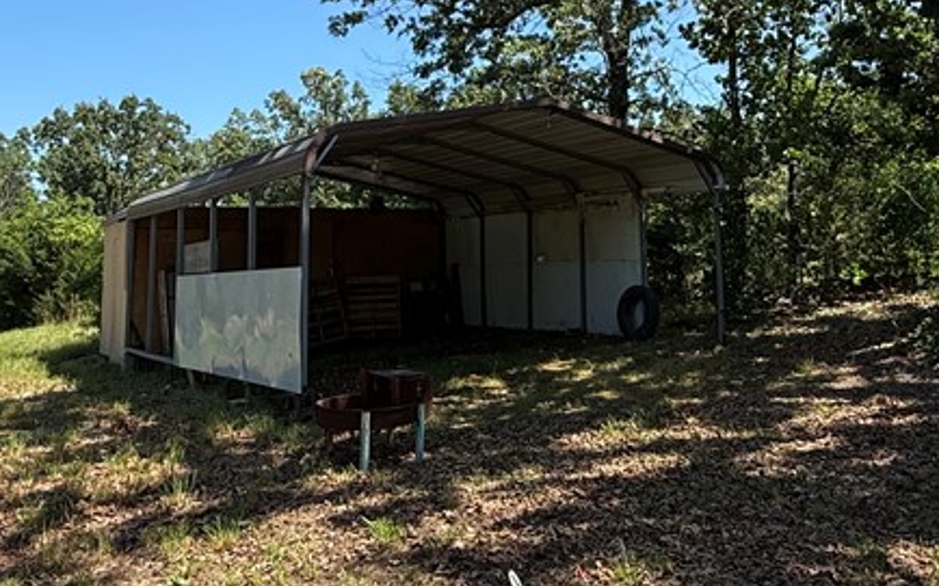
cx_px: 534
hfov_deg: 55.1
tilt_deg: +8.4
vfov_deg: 35.5
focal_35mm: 35
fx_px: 895
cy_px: 149
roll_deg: +1.7
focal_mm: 2.22
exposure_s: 1/590
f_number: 2.2
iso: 50
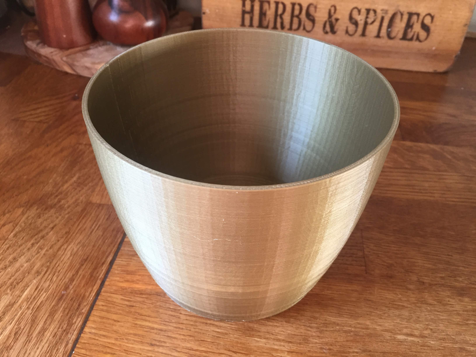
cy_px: 178
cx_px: 238
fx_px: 399
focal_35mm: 29
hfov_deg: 61.7
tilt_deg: -40.6
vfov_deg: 48.2
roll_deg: -1.2
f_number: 2.2
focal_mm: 4.15
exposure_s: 1/33
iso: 64
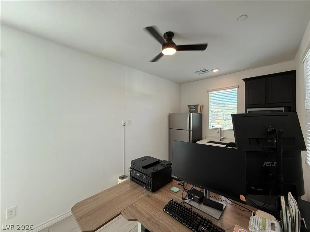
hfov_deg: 102.1
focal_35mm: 14
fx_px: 125
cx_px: 155
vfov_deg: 85.7
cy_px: 116
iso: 64
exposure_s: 1/120
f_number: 2.2
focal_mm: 2.22
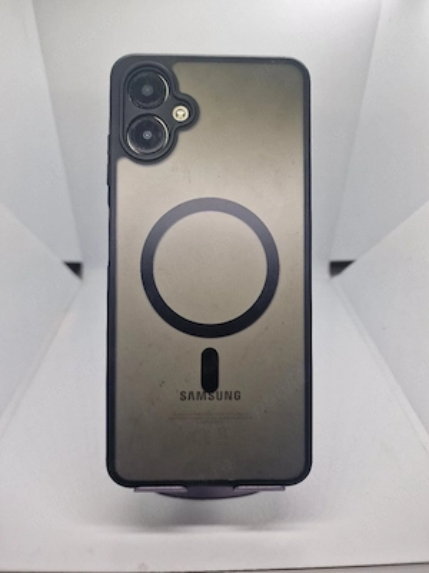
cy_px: 286
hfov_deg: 58.9
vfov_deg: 73.9
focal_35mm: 23
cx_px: 214
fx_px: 380
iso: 50
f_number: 1.8
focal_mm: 6.4
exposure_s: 1/182
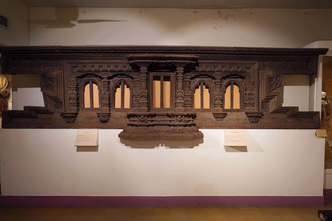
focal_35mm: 24
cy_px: 110
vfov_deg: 53.1
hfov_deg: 73.7
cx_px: 166
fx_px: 221
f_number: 4
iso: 3200
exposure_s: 1/80
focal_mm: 24
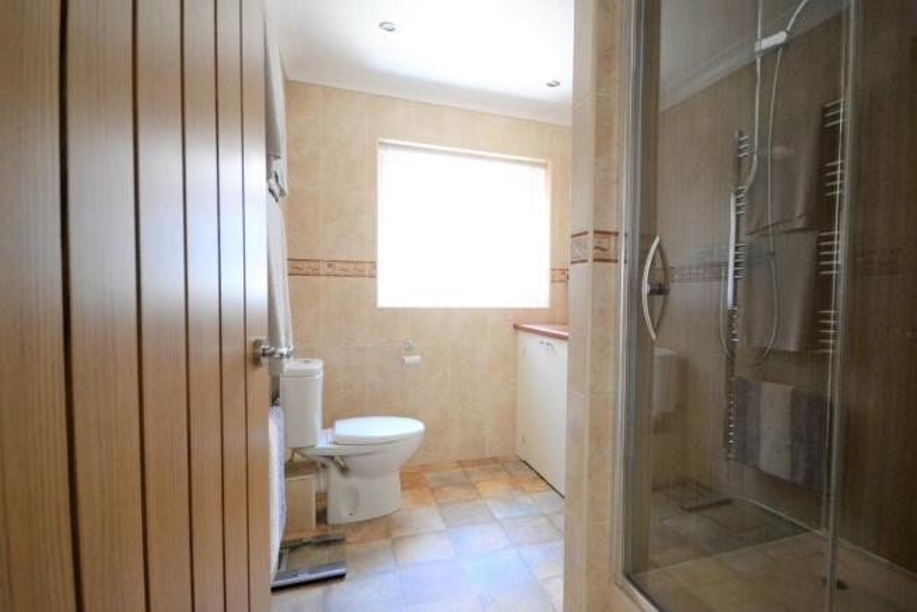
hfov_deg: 95.0
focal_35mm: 16
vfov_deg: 72.1
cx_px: 458
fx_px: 420
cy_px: 306
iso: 2000
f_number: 4.2
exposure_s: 1/60
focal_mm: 11
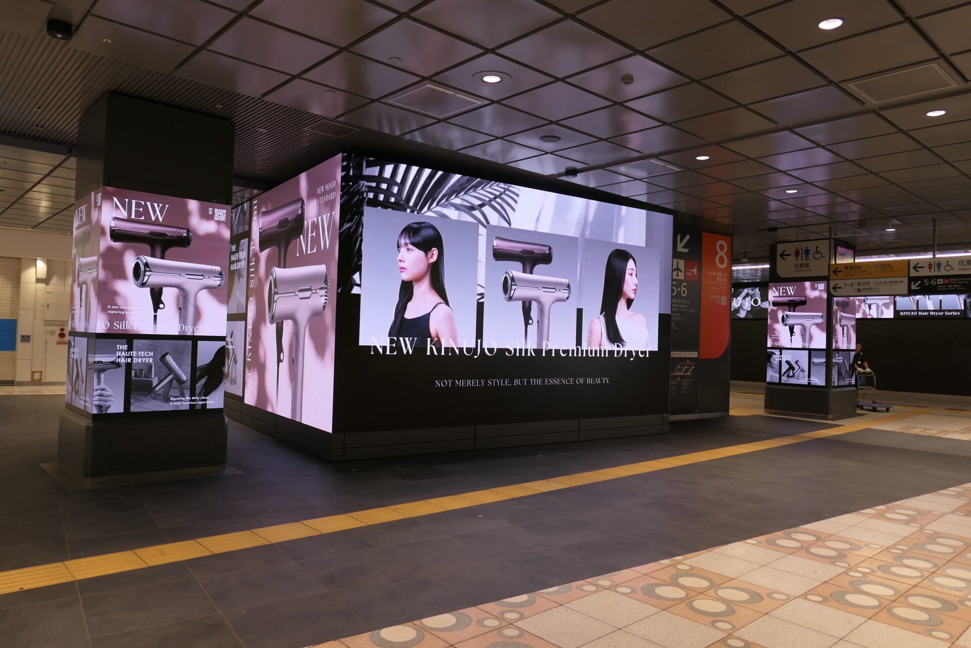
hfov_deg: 73.7
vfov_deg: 53.1
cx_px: 486
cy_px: 324
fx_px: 647
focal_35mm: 24
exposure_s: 1/125
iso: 125
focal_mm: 8.8
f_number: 2
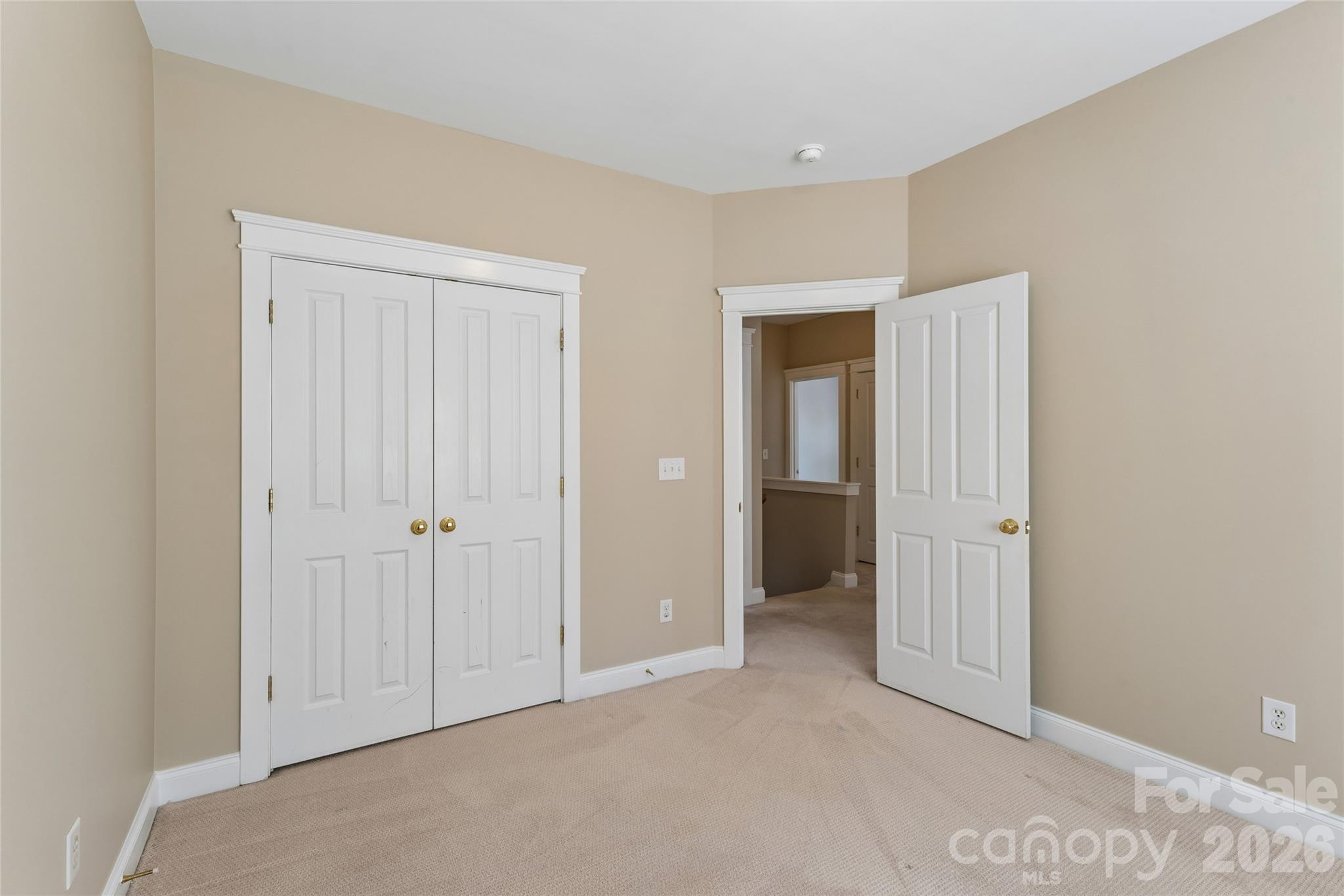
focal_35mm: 16
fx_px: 601
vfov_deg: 73.4
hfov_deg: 96.4
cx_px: 672
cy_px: 448
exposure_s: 1/13
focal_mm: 16.1
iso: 400
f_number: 13
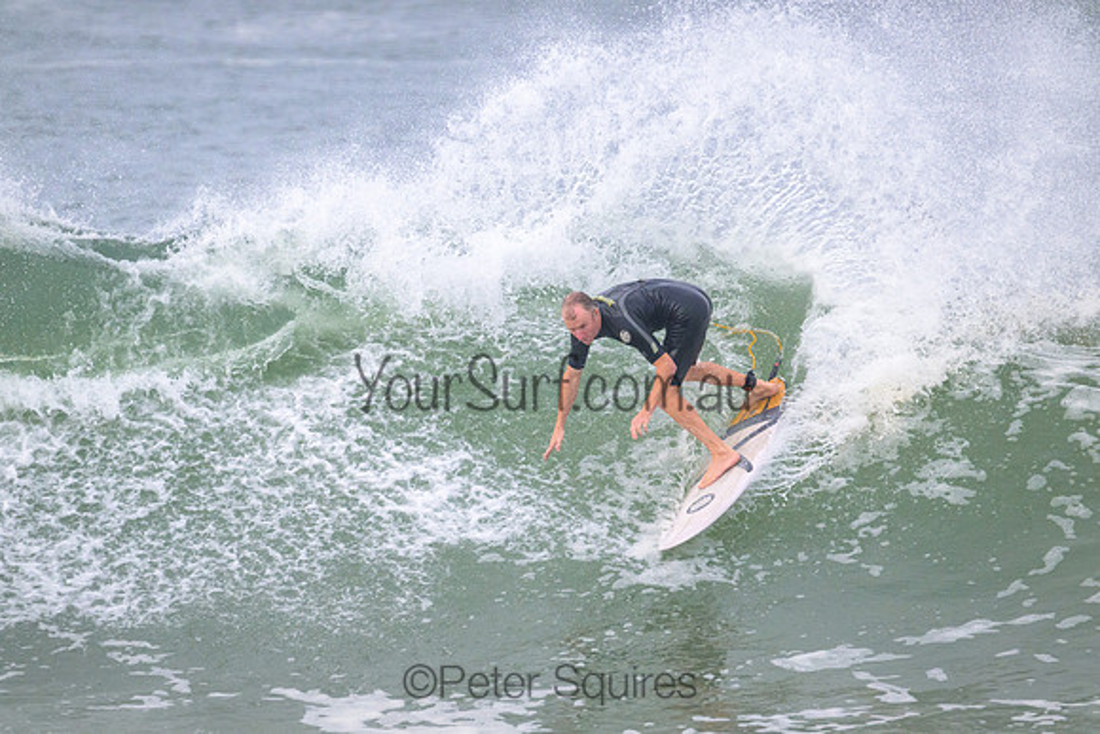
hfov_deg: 3.1
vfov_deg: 2.1
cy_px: 367
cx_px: 550
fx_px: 20170
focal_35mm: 660
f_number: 11
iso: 2500
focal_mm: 660
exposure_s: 1/2000
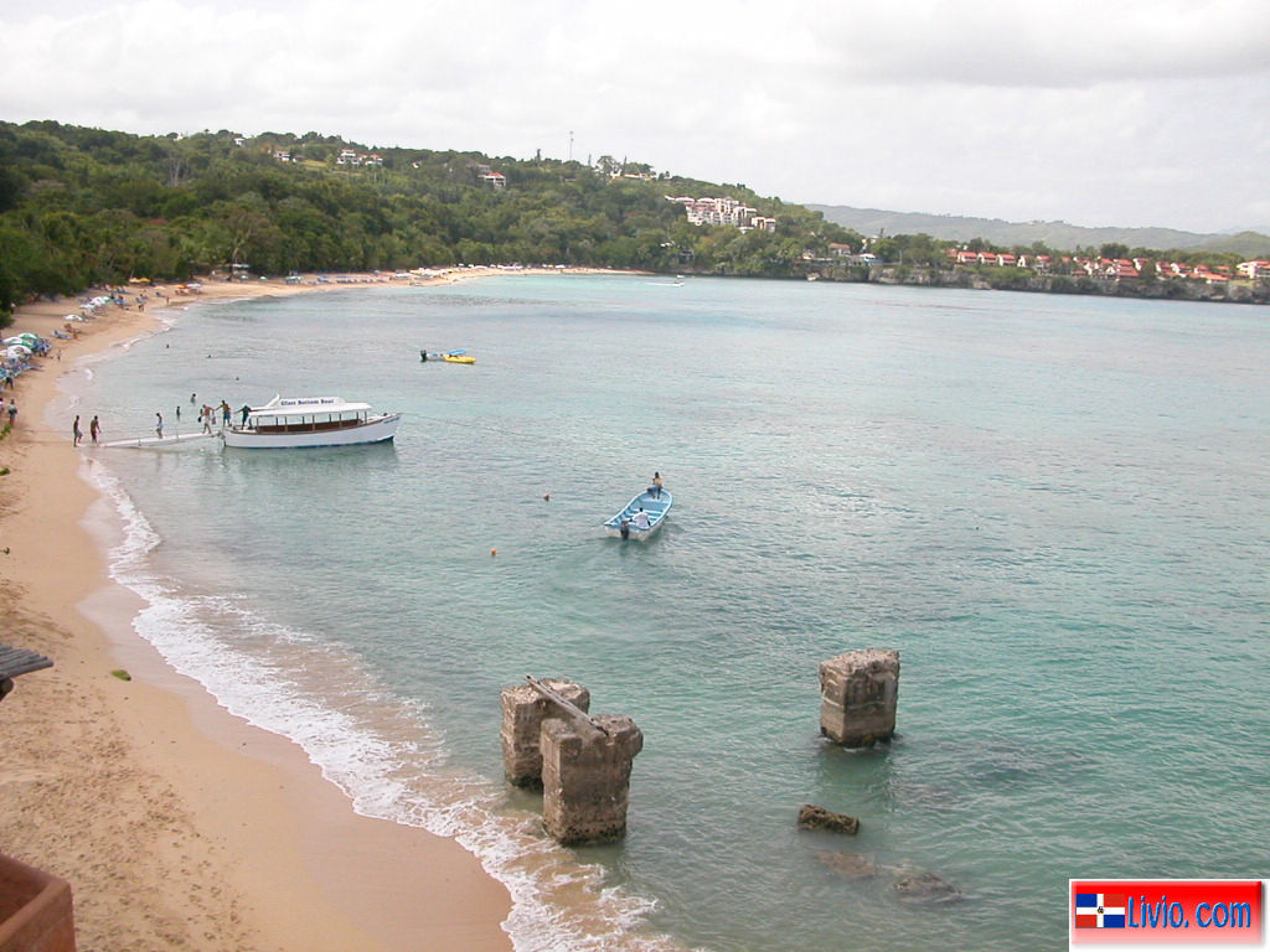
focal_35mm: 37
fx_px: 1357
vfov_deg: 38.7
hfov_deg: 50.1
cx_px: 635
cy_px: 476
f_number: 2.7
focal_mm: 5.6
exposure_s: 1/1035
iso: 100
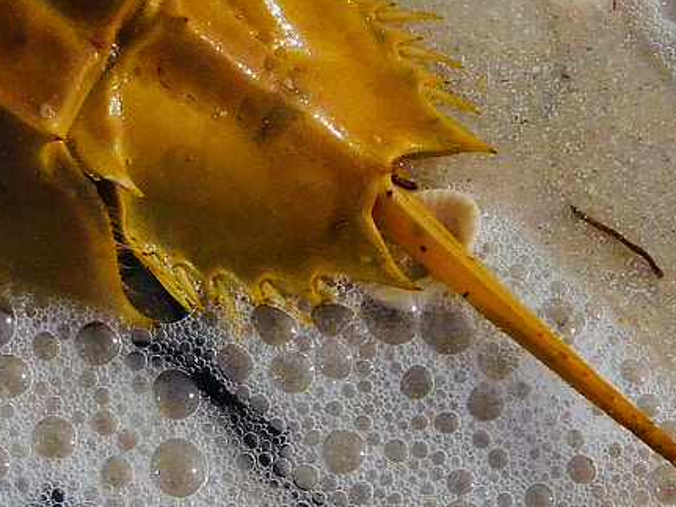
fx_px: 5798
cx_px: -216
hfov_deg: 6.6
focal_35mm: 297
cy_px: 80
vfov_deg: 5.0
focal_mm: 14.2
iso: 125
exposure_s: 1/640
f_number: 8.8
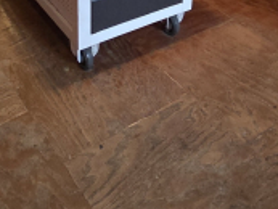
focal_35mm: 50
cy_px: -80
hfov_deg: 38.0
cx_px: 115
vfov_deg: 24.4
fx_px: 402
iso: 1600
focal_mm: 2.2
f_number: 2.2
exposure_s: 1/40
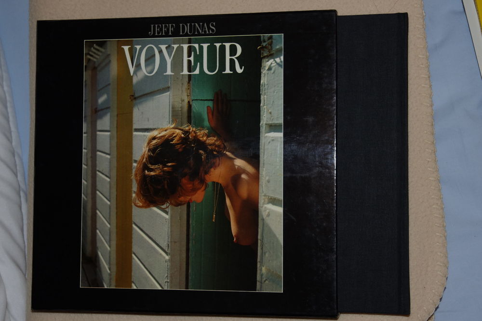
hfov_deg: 36.9
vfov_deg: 25.1
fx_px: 723
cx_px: 241
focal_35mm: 54
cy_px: 160
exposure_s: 1/80
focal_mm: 36.25
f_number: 5.6
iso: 400
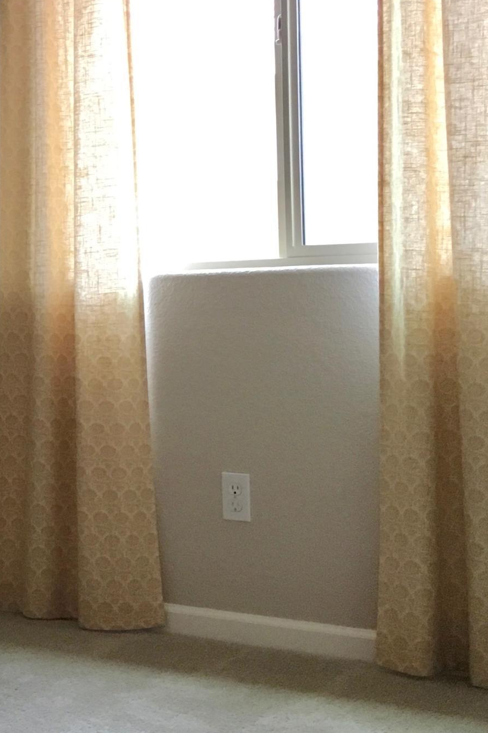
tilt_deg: +2.3
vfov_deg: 29.5
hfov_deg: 18.4
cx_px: -172
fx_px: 1383
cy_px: 252
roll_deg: +1.1
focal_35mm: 68
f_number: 2.2
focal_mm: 4.15
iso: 125
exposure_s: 1/30
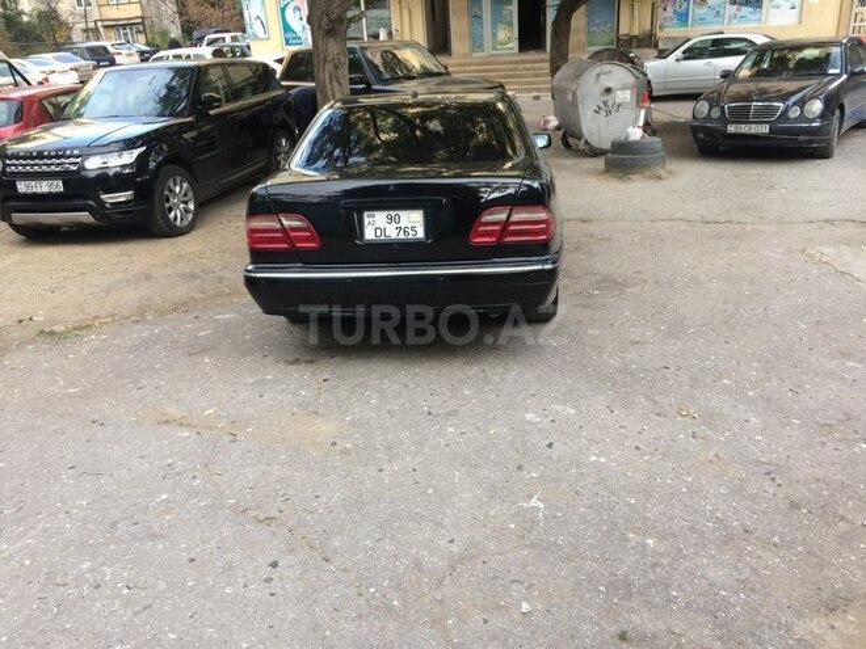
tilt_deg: -27.6
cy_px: 324
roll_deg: +6.1
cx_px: 433
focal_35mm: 29
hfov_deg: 61.7
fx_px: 726
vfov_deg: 48.2
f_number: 2.2
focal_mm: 4.15
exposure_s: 1/100
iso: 40
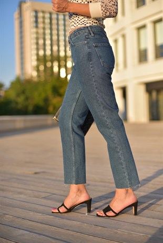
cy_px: 122
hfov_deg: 27.0
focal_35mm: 50
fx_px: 339
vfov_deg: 39.6
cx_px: 82
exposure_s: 1/4000
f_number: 2
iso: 200
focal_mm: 50
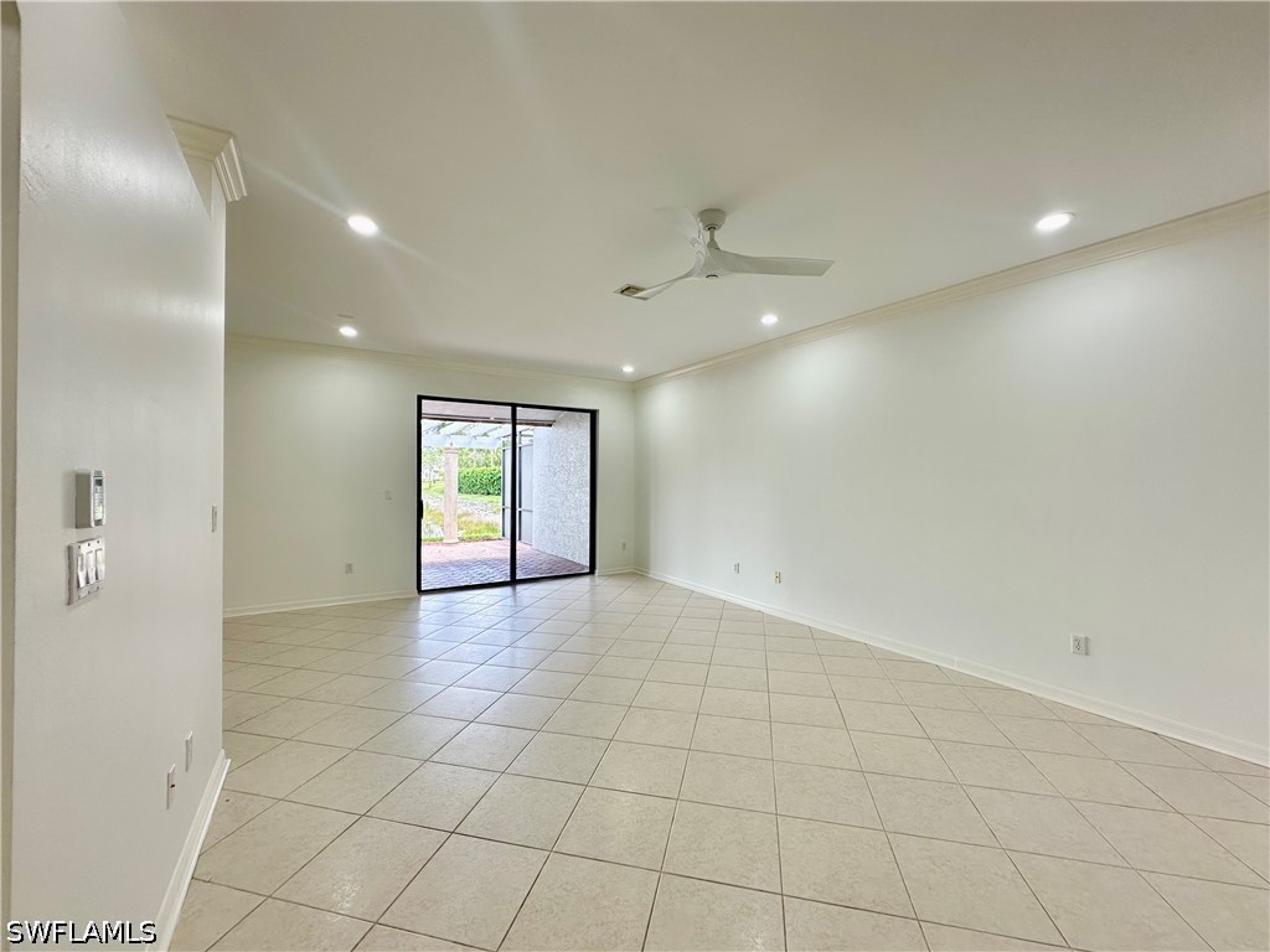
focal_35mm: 14
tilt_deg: +0.5
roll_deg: -0.6
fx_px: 514
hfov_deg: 102.1
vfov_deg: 85.7
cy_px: 476
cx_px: 635
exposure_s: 1/120
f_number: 2.2
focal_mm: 2.22
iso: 50
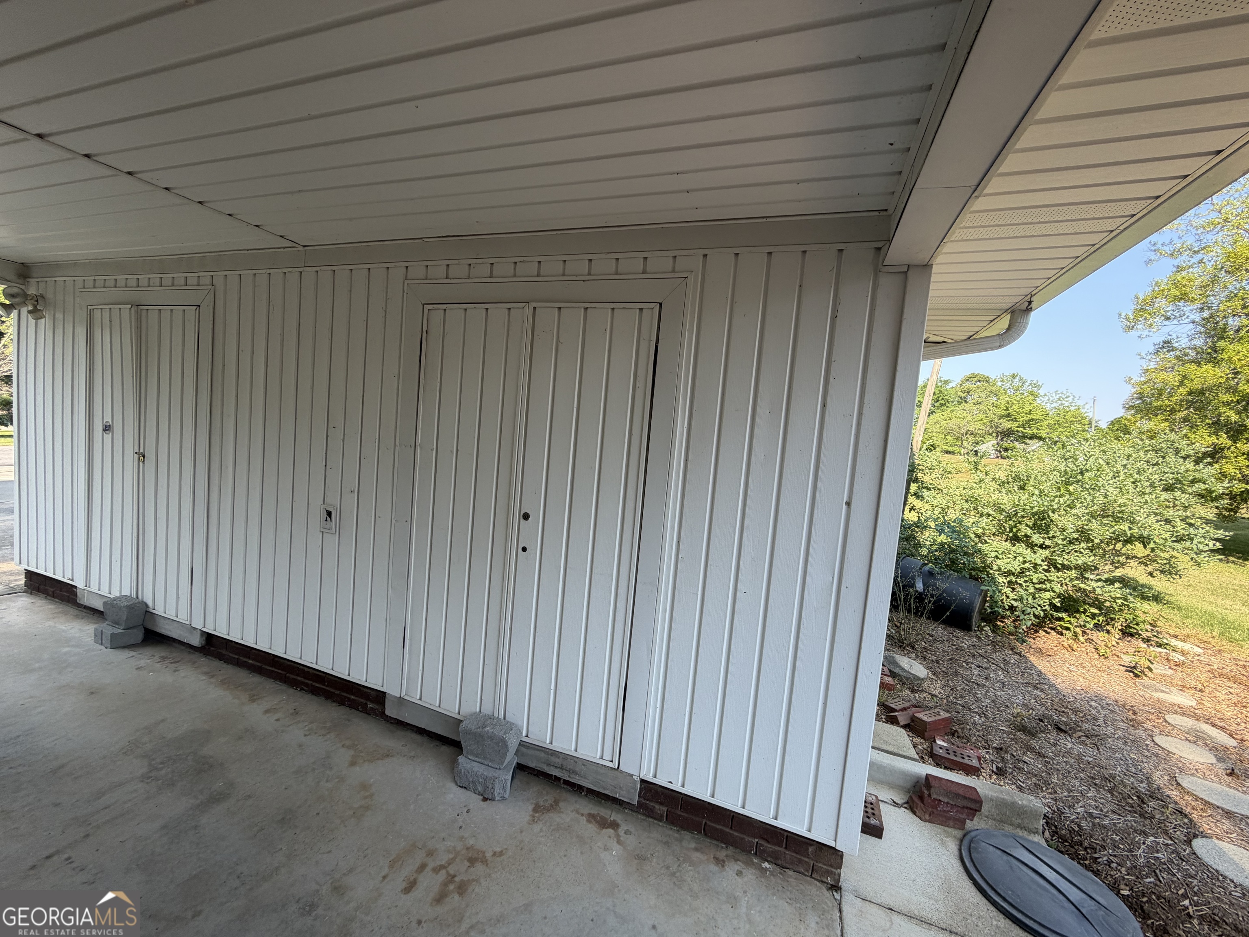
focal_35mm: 14
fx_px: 505
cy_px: 468
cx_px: 624
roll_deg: -4.4
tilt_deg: -3.6
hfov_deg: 102.1
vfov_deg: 85.7
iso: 40
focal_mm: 2.22
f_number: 2.2
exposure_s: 1/237
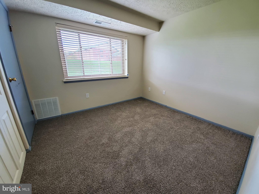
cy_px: 97
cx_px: 130
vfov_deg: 89.9
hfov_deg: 106.2
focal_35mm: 13
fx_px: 97
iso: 250
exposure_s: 1/29
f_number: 2.2
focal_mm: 1.8
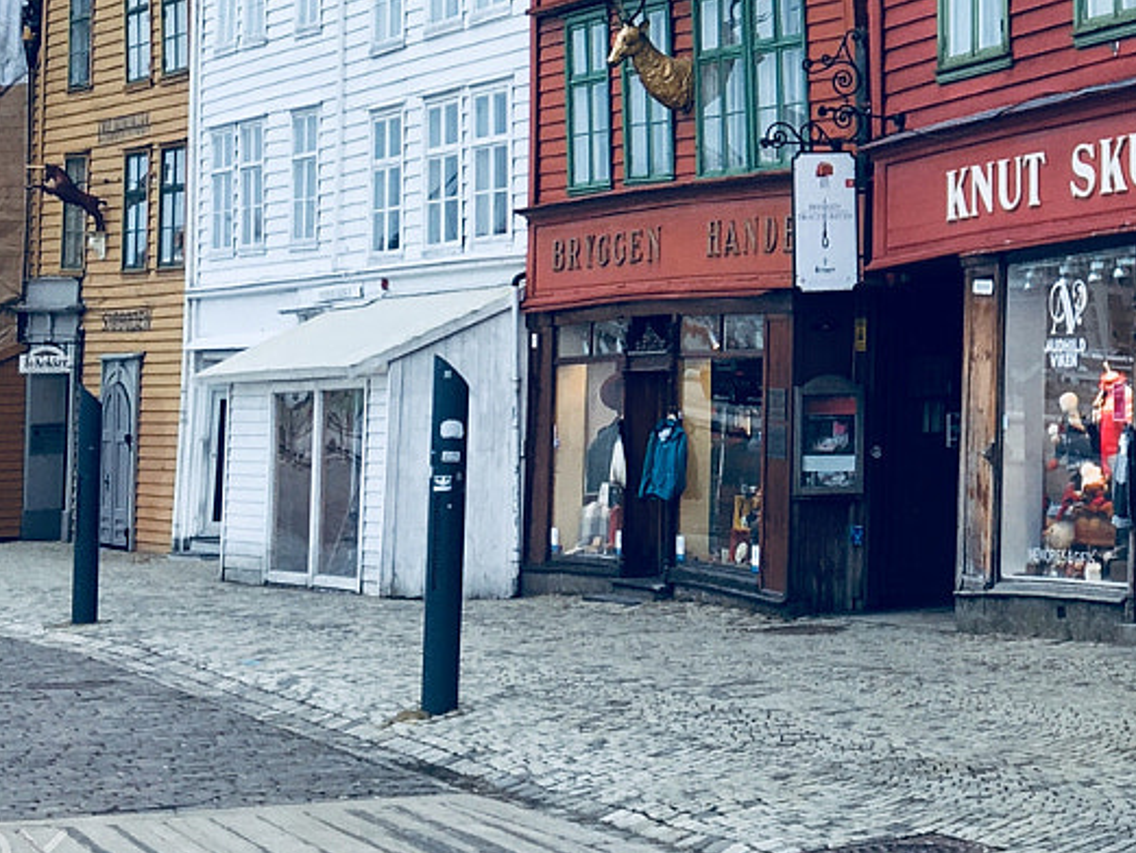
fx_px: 2921
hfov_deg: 20.9
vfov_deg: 16.0
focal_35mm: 89
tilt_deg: +11.6
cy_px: -144
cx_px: 1271
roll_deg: +0.0
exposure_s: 1/100
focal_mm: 4.15
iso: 25
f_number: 2.2
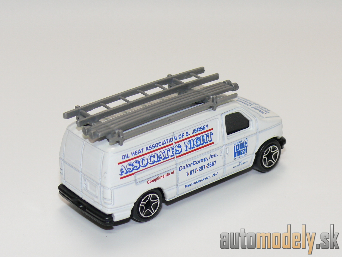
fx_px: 958
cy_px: 128
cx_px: 171
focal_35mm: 97
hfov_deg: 20.2
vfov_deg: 15.2
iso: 100
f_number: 4
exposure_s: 1/30
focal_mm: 13
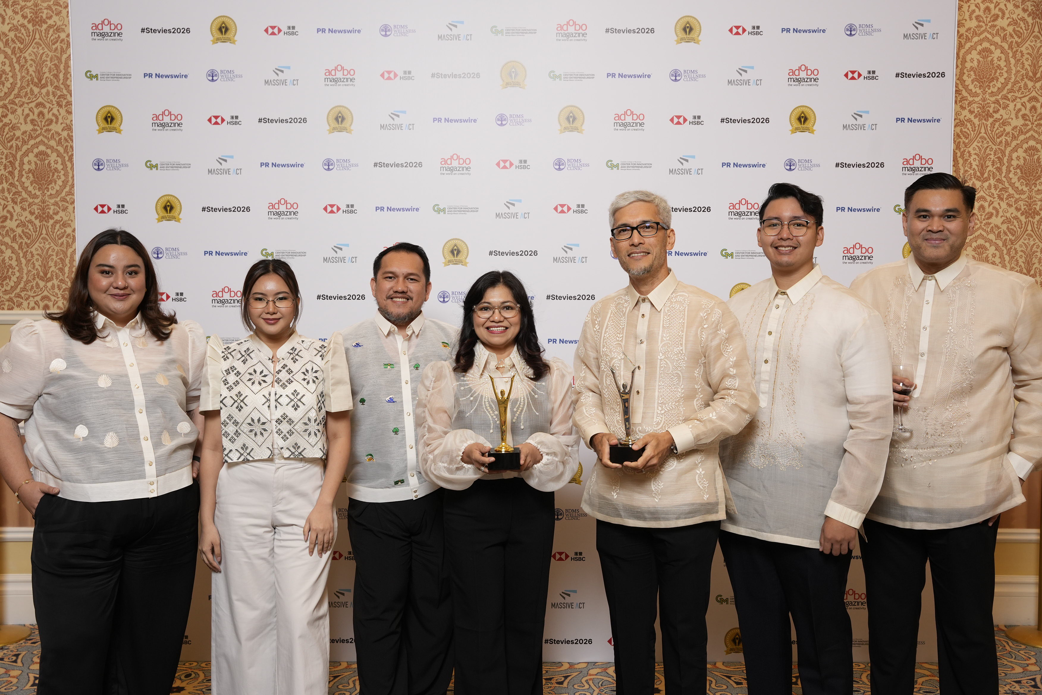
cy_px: 348
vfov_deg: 35.9
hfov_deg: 51.9
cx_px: 521
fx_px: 1071
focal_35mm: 37
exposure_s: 1/100
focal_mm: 37
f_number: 5.6
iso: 640
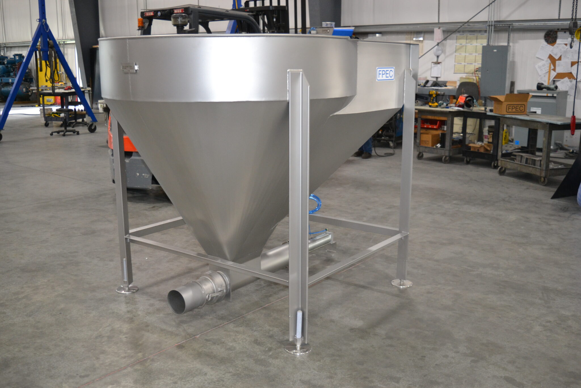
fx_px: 605
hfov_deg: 51.3
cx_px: 290
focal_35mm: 38
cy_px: 194
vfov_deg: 35.5
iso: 900
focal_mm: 25
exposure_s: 1/60
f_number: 4
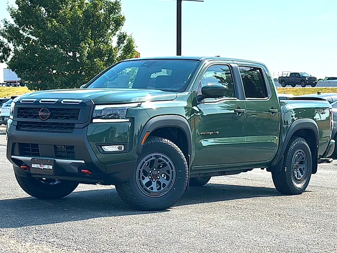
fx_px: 711
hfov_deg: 26.7
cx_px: 165
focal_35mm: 73
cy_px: 129
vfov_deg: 20.2
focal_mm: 6.86
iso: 64
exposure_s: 1/2985
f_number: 1.78
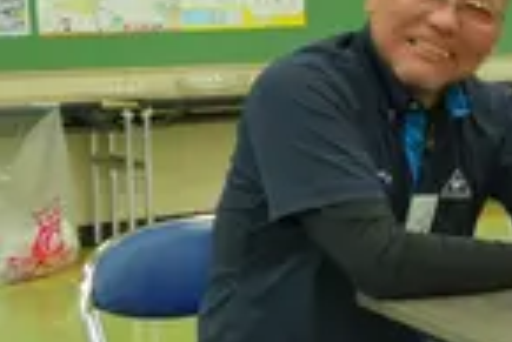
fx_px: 1324
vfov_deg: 14.7
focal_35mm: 93
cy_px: 90
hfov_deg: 18.1
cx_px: 879
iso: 640
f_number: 5.6
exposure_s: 1/30
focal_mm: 18
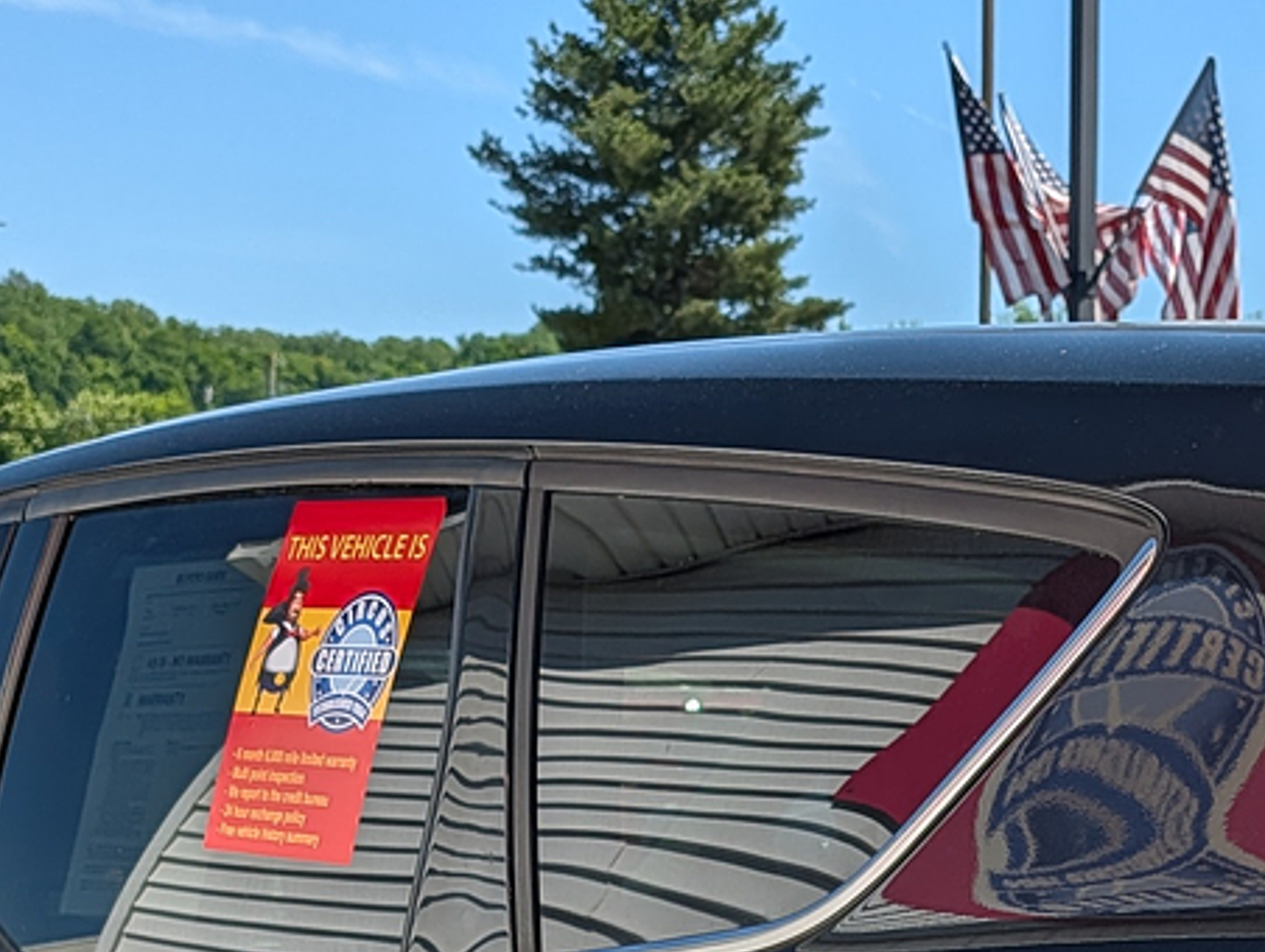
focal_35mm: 85
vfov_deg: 15.5
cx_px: 1240
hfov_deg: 22.2
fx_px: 3110
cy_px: 1589
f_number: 1.68
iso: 20
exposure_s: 1/7874
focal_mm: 6.9
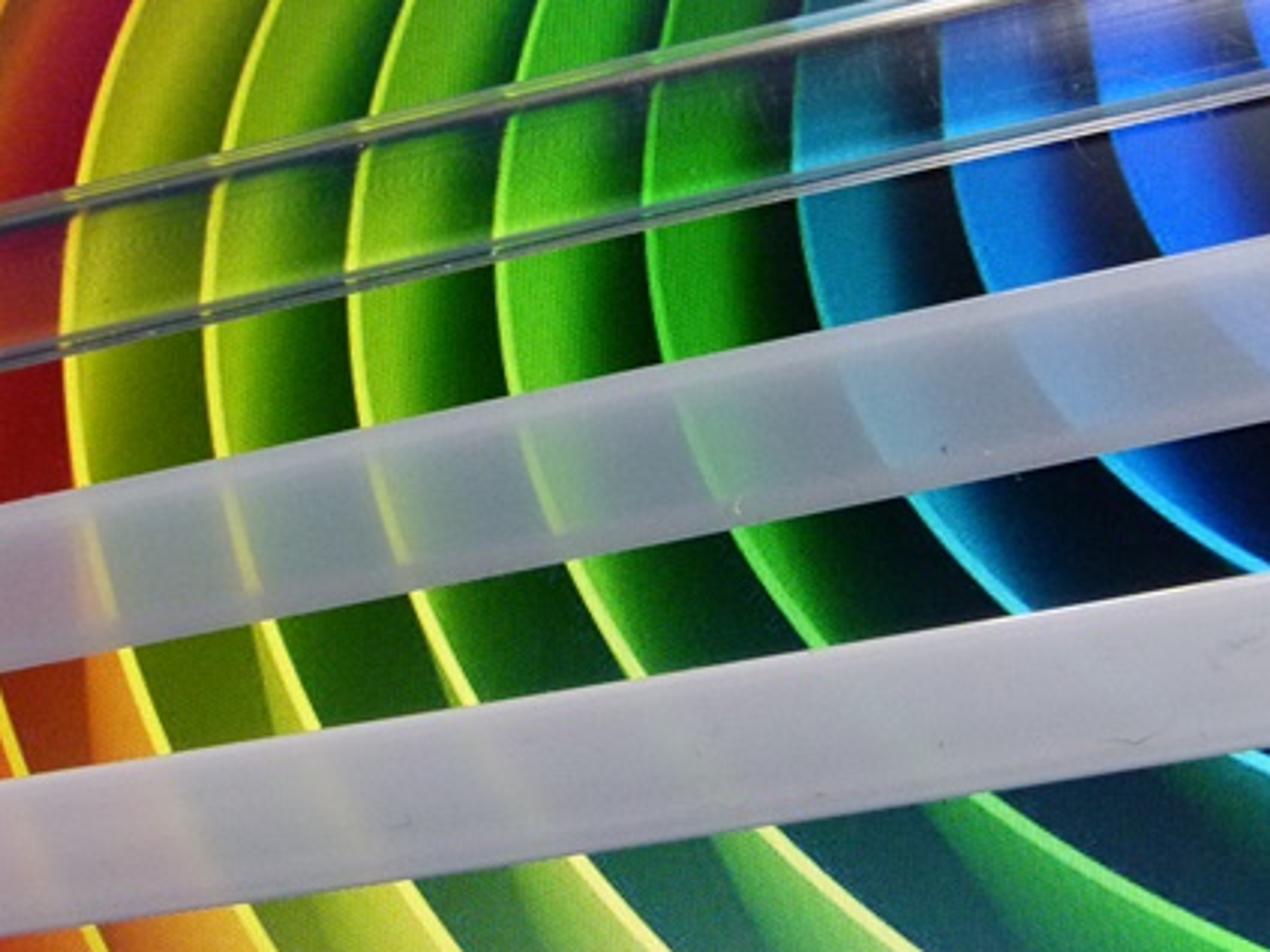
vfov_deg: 26.1
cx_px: 673
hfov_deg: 34.3
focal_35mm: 56
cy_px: 399
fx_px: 2054
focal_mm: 6.7
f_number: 3.1
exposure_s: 1/25
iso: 400
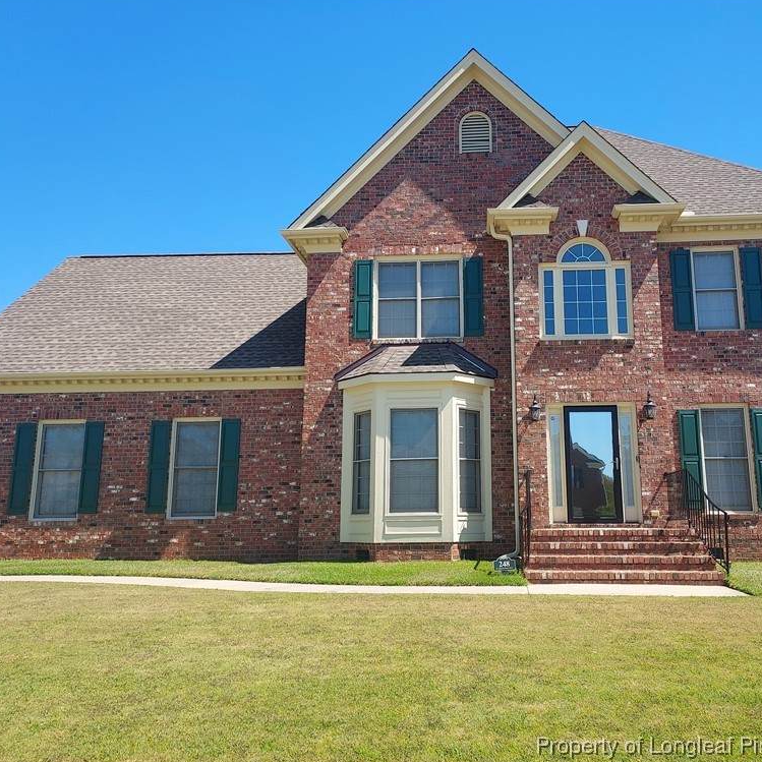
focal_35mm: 29
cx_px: 462
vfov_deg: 55.6
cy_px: 377
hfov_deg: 55.2
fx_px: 722
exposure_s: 1/637
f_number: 1.8
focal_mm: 4.6
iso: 40
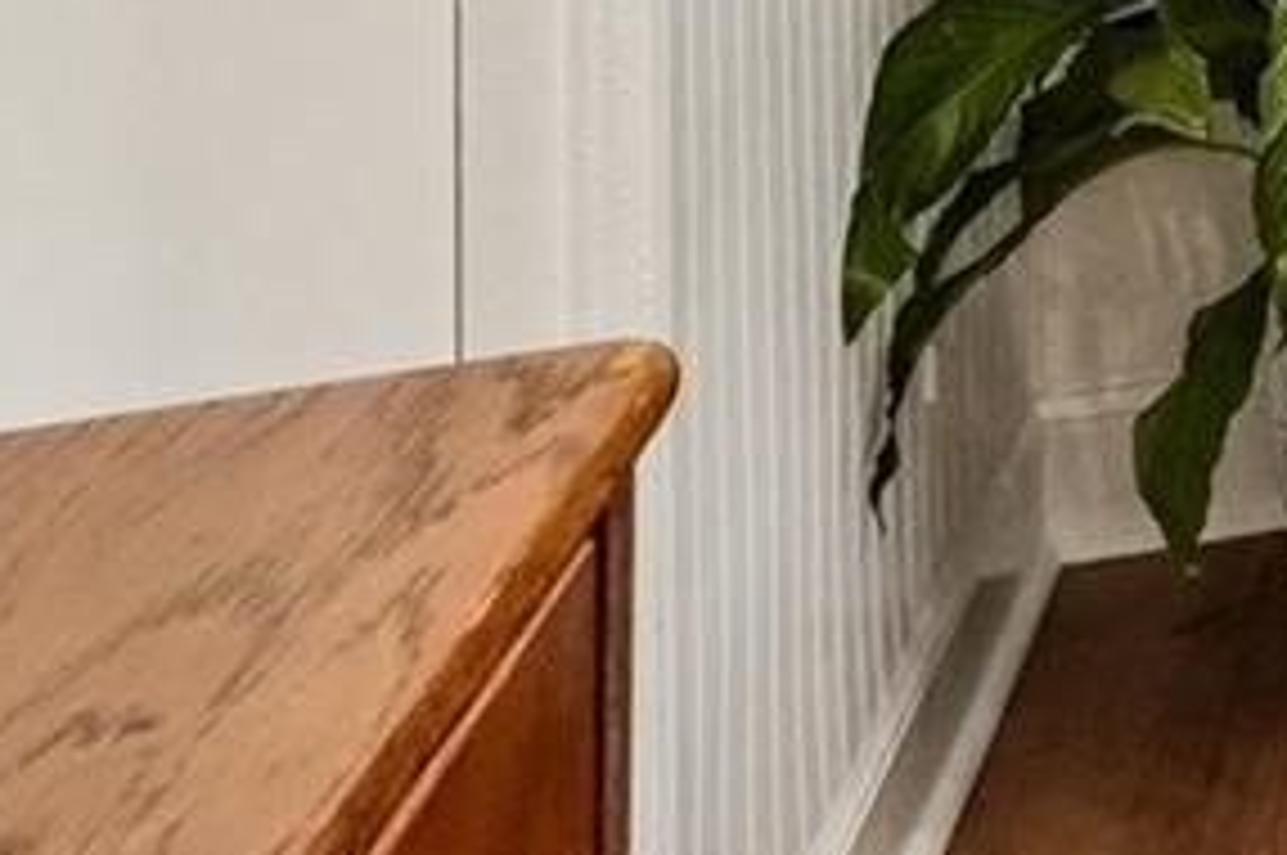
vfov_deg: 13.4
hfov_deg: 14.1
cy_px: -963
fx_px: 3000
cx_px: 3258
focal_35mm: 84
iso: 500
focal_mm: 10
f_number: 8
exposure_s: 1/30
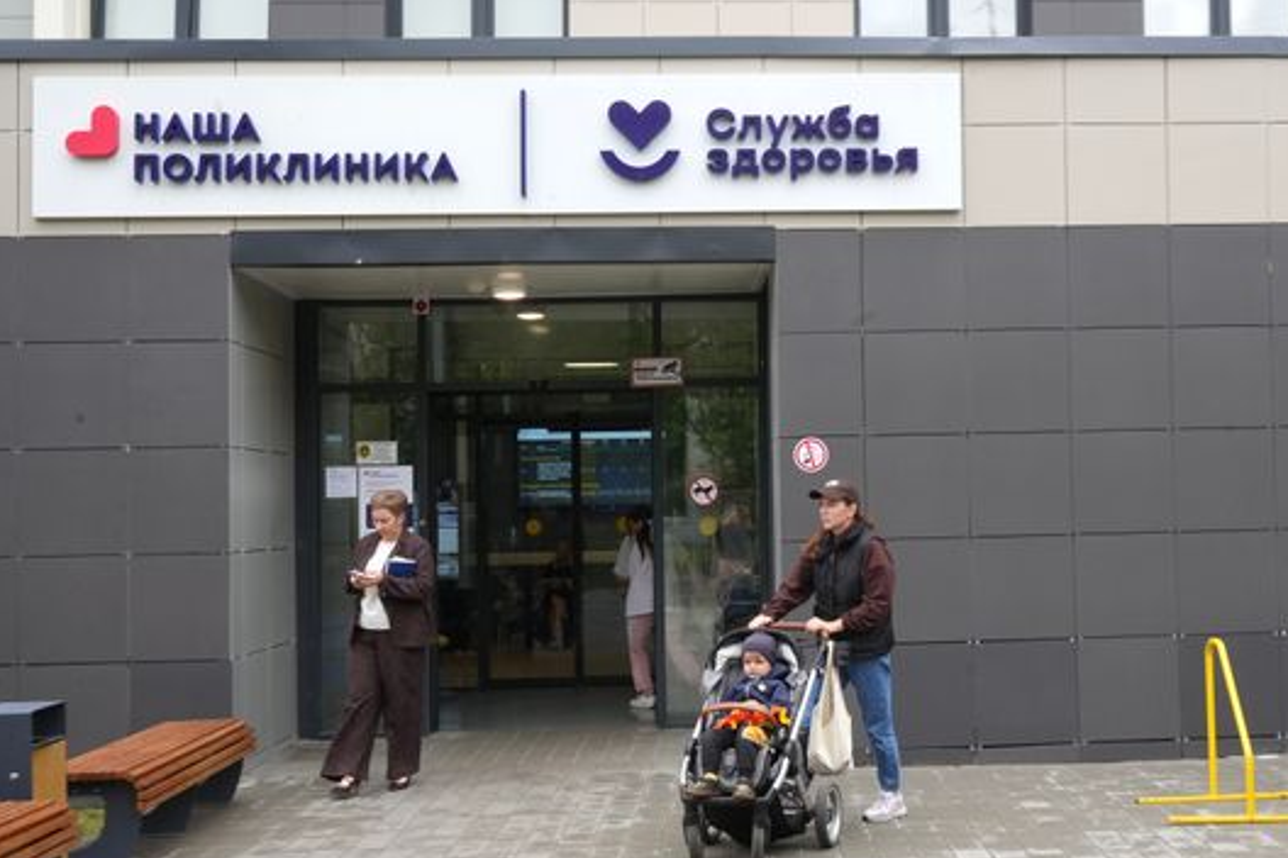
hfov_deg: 39.9
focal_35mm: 49
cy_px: 402
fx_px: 1753
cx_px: 843
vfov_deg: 27.5
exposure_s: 1/125
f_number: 16
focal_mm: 37
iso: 1600
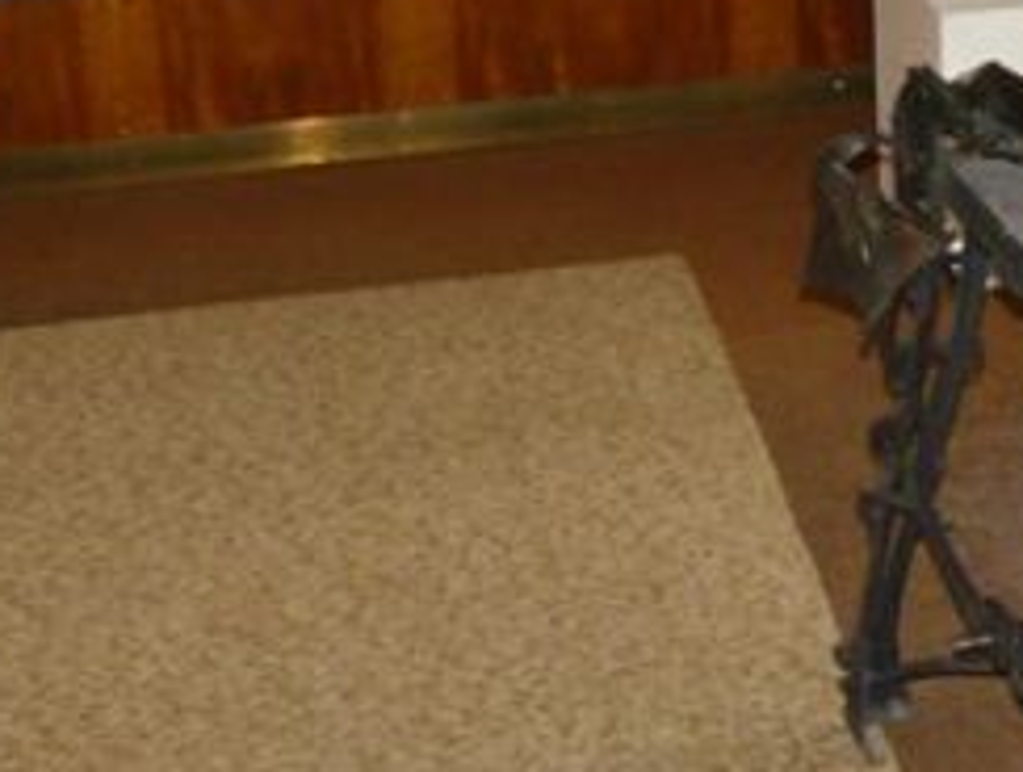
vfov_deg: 17.8
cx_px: 1031
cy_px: -6
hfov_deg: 23.1
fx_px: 2398
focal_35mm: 81
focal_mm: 6
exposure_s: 1/30
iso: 200
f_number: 2.8
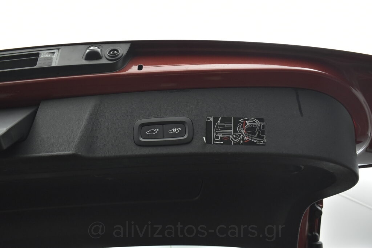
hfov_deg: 61.9
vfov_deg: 43.7
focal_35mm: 30
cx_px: 186
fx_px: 310
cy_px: 124
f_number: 3.8
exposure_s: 1/125
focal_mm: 20
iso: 1600
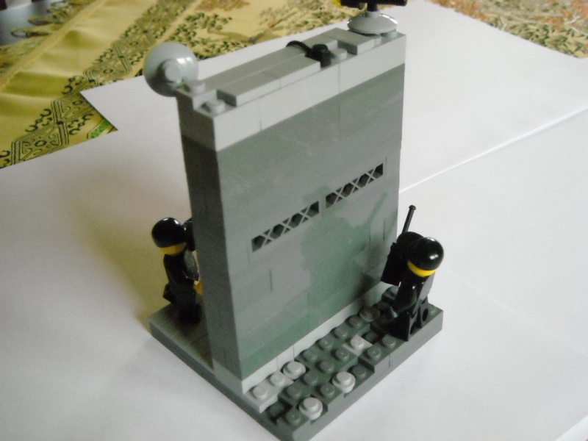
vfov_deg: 32.9
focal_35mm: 44
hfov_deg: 42.9
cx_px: 294
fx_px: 747
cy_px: 220
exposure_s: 1/91
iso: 800
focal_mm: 7.1
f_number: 3.1
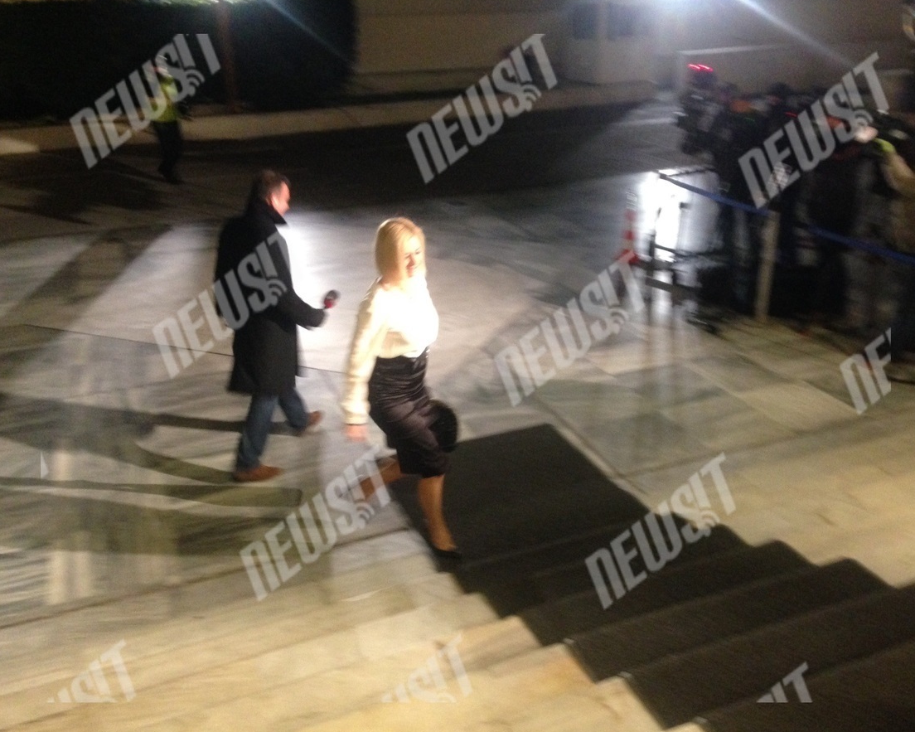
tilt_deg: -23.1
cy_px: 367
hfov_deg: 51.5
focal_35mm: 35
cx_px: 492
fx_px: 948
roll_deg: -0.4
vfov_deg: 42.2
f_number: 2.4
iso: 400
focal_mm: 4.12
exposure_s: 1/15
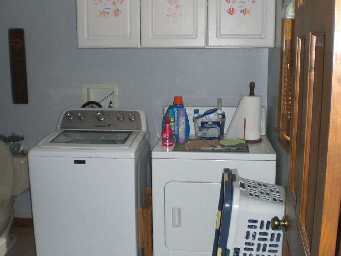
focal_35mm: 41
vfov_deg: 35.1
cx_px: 176
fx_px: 404
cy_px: 121
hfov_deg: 45.8
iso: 200
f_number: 3.1
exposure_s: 1/60
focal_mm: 6.3
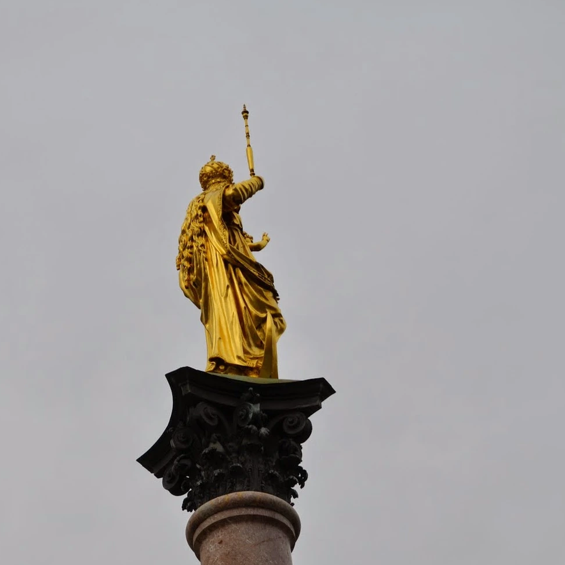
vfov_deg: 12.0
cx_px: 229
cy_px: 551
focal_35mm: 144
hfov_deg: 12.1
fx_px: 2657
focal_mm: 55
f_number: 8
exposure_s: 1/250
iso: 100
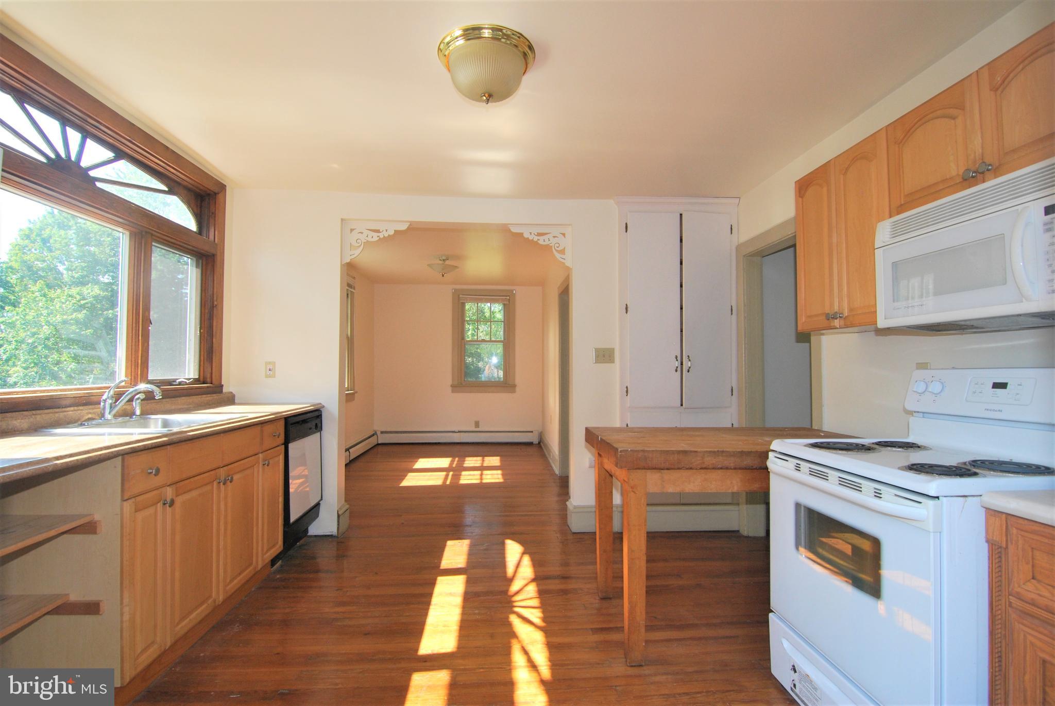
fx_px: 484
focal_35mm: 16
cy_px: 353
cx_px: 528
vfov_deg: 72.2
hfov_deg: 94.9
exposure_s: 1/160
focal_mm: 11
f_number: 6.3
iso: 400
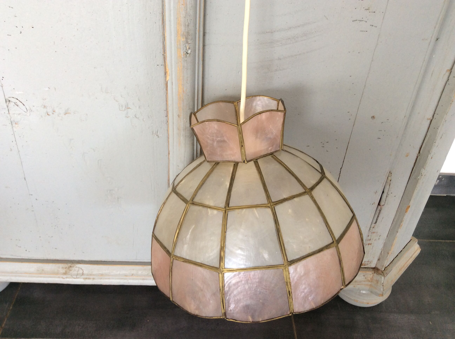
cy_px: 170
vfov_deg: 44.1
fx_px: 420
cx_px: 228
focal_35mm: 32
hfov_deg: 56.9
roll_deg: -3.4
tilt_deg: -37.7
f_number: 2.4
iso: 40
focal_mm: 3.3
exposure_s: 1/25
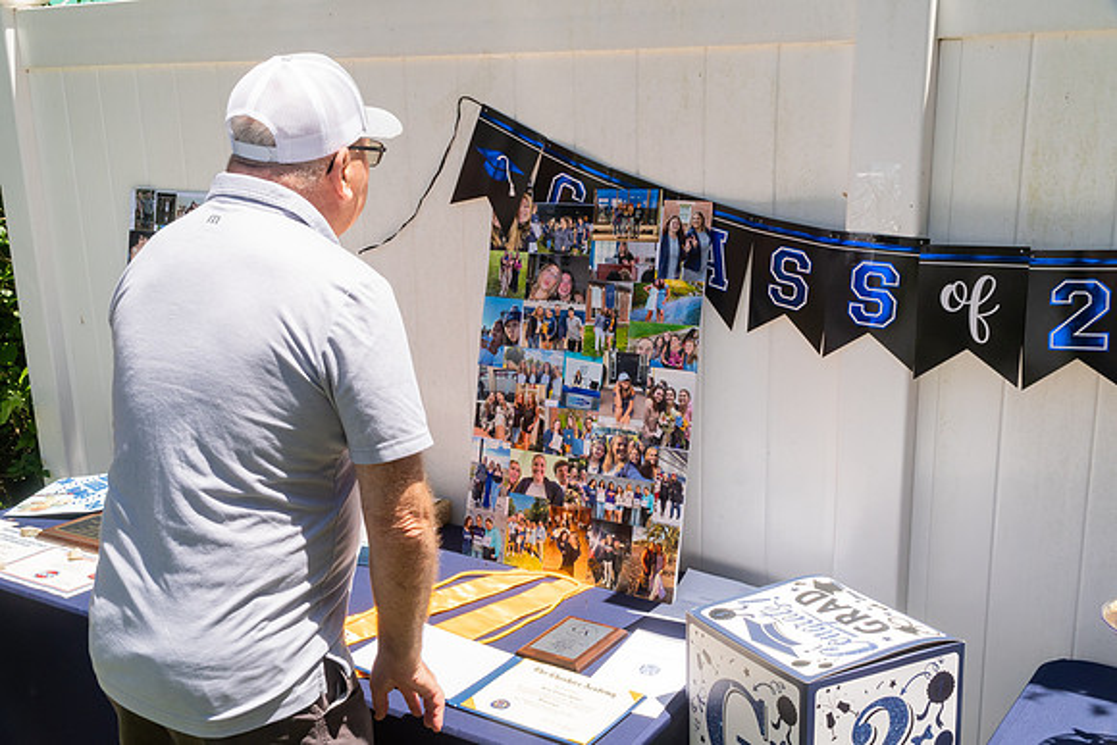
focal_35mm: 34
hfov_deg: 55.1
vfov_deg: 38.4
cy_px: 372
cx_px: 558
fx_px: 1071
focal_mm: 23
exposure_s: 1/400
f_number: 11
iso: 640
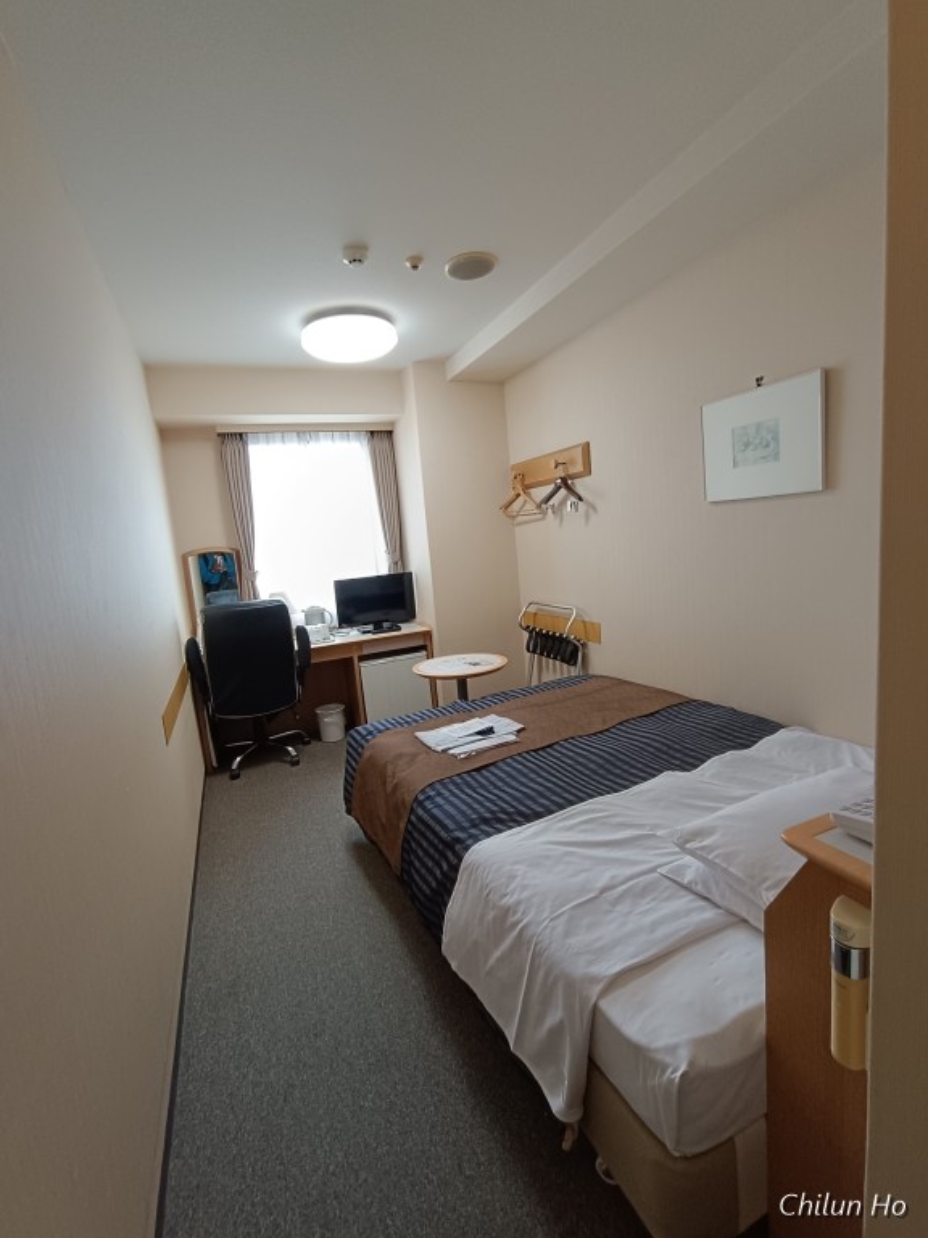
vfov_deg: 94.5
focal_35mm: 16
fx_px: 572
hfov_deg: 78.1
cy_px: 619
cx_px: 464
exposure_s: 1/50
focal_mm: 1.66
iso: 166
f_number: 2.2
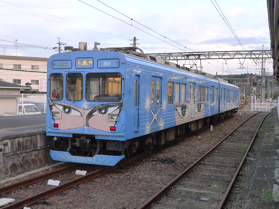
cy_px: 104
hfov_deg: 43.9
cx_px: 140
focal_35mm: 43
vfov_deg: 33.6
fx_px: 347
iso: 200
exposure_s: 1/100
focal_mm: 6.3
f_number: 2.2
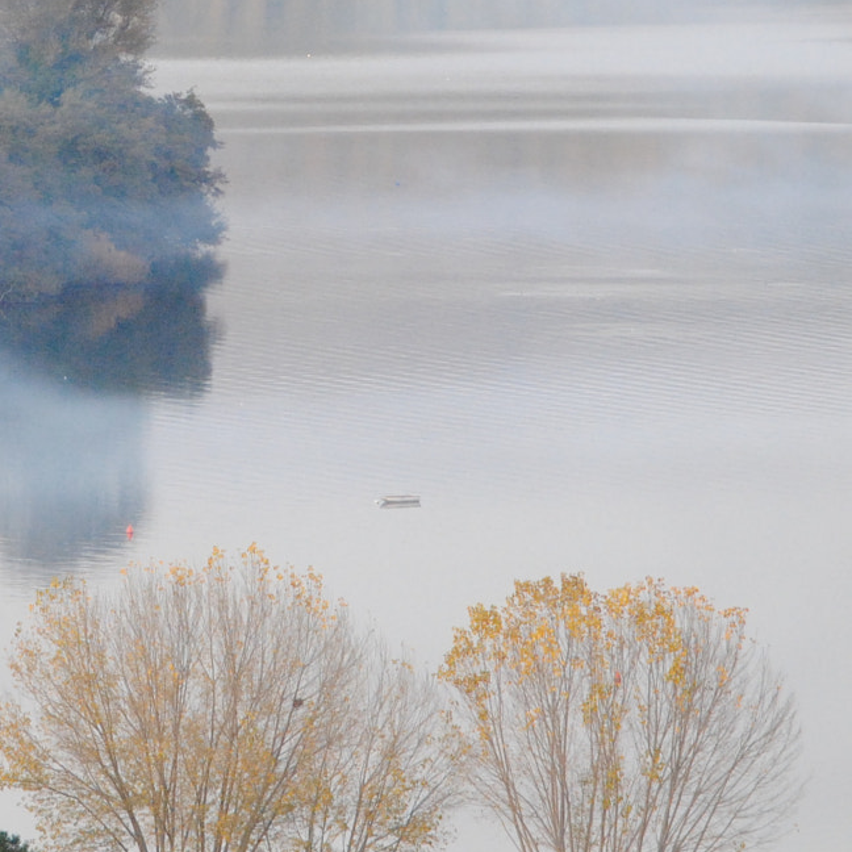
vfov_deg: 2.6
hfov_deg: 2.6
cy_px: 119
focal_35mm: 665
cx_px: 21
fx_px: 18527
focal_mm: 165
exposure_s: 1/500
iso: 1000
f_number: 5
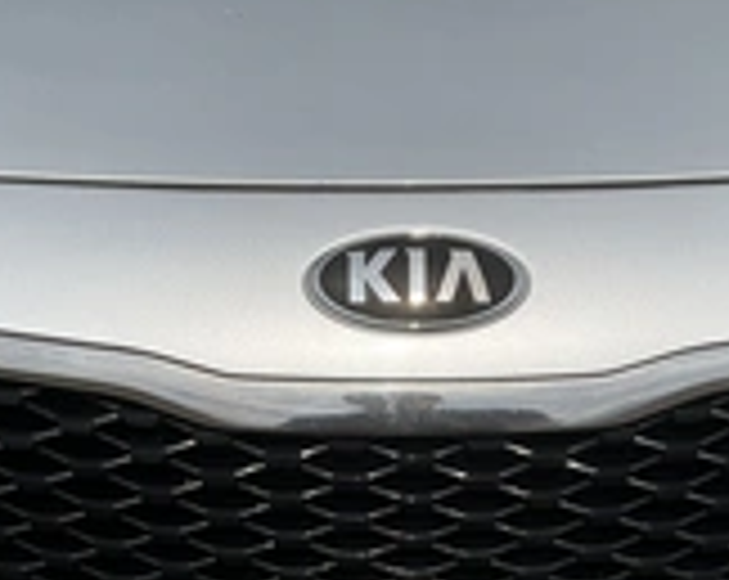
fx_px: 1508
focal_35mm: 70
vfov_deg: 20.9
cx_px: 369
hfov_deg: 27.2
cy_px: 607
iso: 25
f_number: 1.8
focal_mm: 3
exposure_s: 1/4785
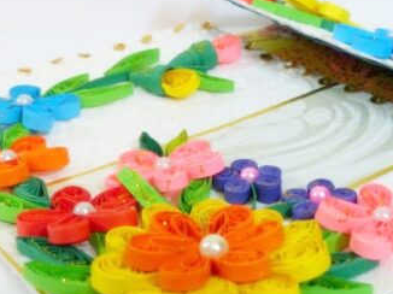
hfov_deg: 24.0
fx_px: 919
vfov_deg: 18.2
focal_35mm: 81
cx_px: 263
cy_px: 137
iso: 400
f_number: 2.8
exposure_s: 1/25
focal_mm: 7.8
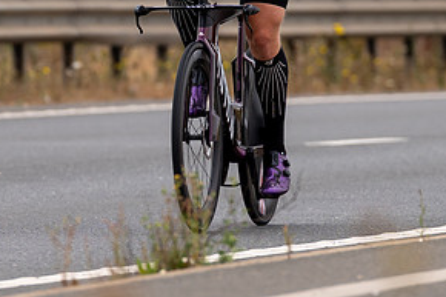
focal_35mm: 766
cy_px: 51
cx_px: 113
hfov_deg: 2.7
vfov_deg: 1.8
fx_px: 9484
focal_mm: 200
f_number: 3.5
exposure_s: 1/800
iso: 100
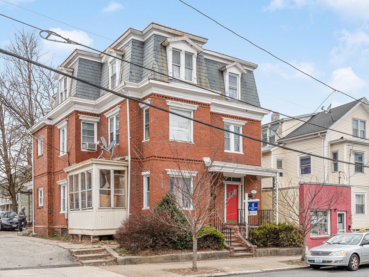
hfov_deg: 51.3
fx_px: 384
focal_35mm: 36
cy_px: 138
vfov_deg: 39.7
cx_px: 192
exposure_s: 1/800
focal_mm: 22
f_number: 7.1
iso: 640
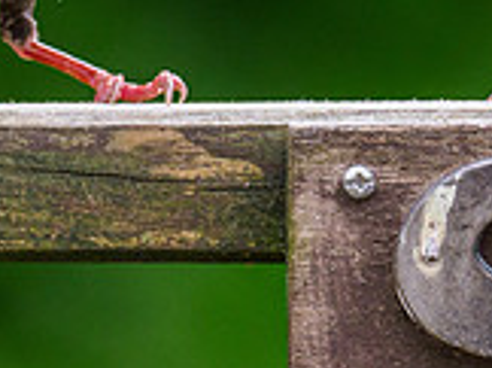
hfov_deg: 0.8
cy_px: -75
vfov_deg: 0.6
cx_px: 559
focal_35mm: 2396
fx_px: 34004
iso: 640
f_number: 4
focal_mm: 300
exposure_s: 1/500
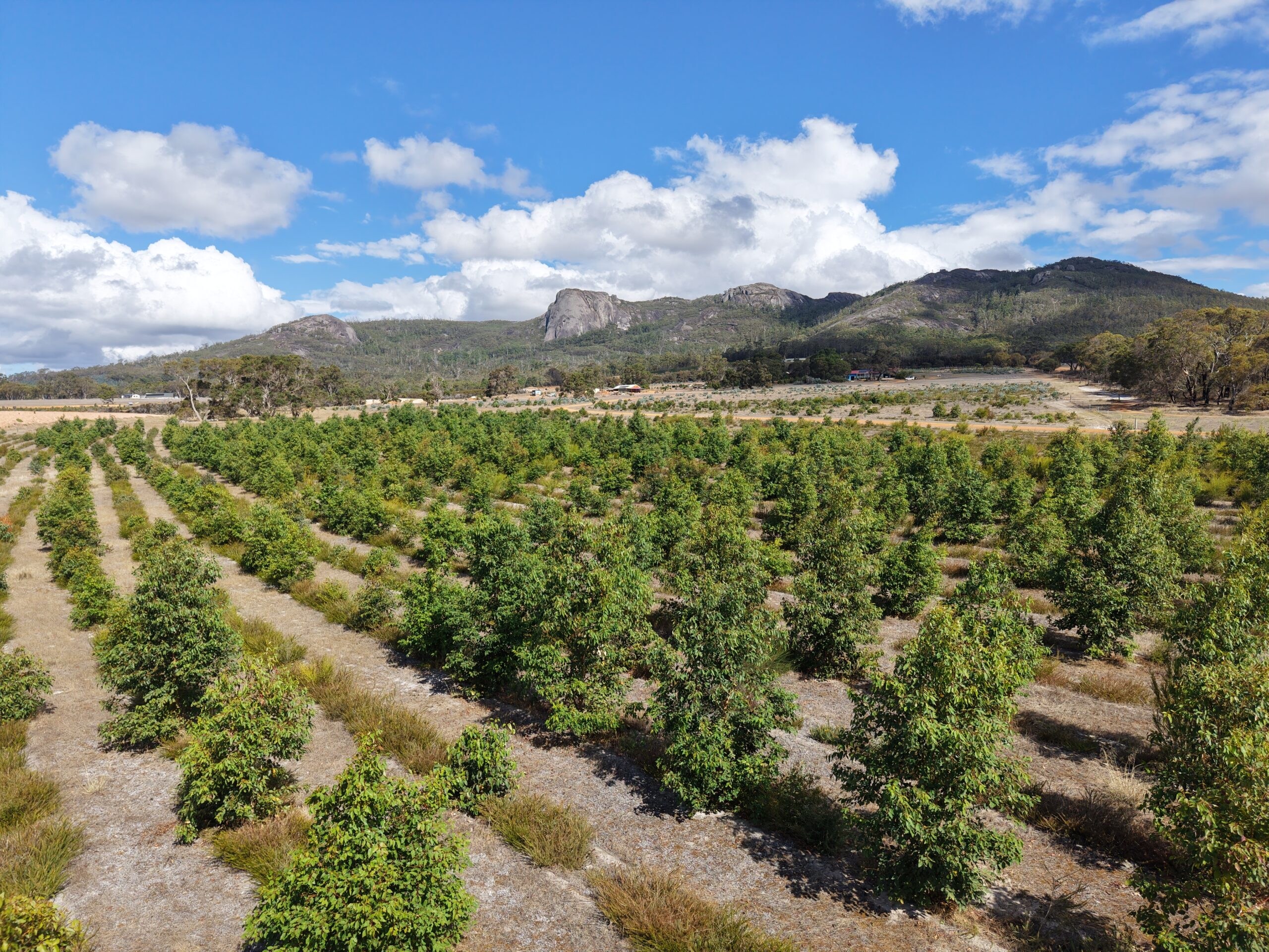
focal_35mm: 24
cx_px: 634
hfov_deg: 71.6
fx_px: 880
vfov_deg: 56.8
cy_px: 476
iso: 180
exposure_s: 1/4000
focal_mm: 8.67
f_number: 1.8
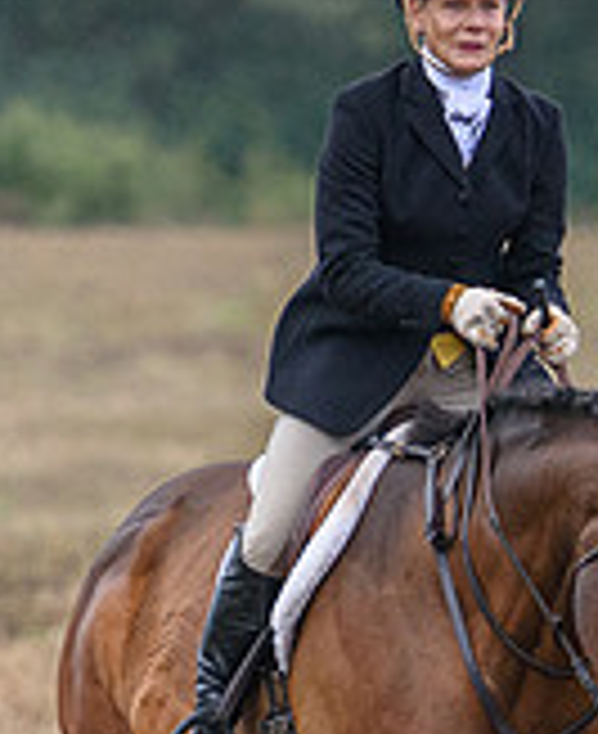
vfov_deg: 1.6
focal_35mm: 1211
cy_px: 765
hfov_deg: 1.3
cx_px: 749
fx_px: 26473
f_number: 4
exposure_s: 1/2000
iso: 800
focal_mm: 175
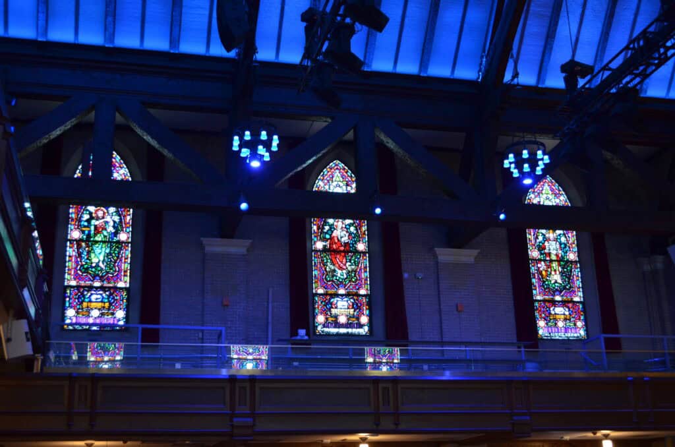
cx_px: 338
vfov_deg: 27.9
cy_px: 224
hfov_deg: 41.2
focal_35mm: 48
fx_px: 898
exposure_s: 1/30
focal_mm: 32
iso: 1250
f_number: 4.8
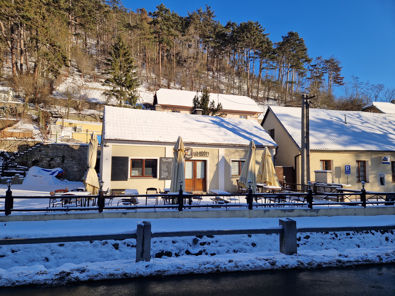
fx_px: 262
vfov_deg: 58.9
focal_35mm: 23
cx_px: 198
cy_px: 148
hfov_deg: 73.9
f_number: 1.8
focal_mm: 5.4
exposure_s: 1/1096
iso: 50
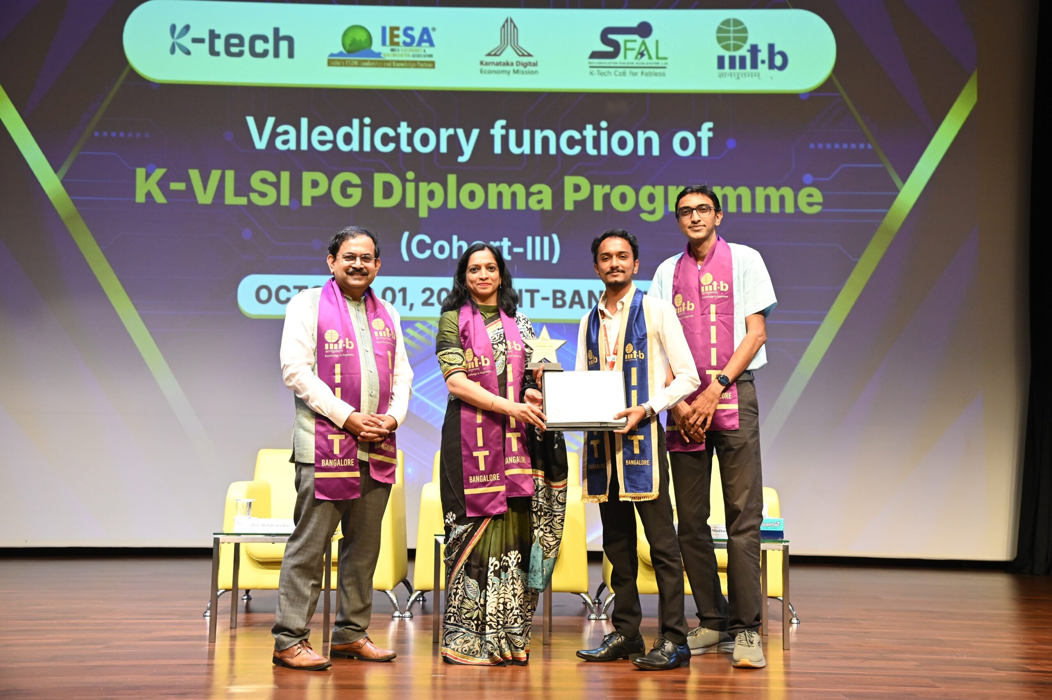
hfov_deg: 41.1
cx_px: 526
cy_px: 350
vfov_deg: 28.0
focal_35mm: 48
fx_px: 1402
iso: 4000
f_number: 5.6
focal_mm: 48
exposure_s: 1/125
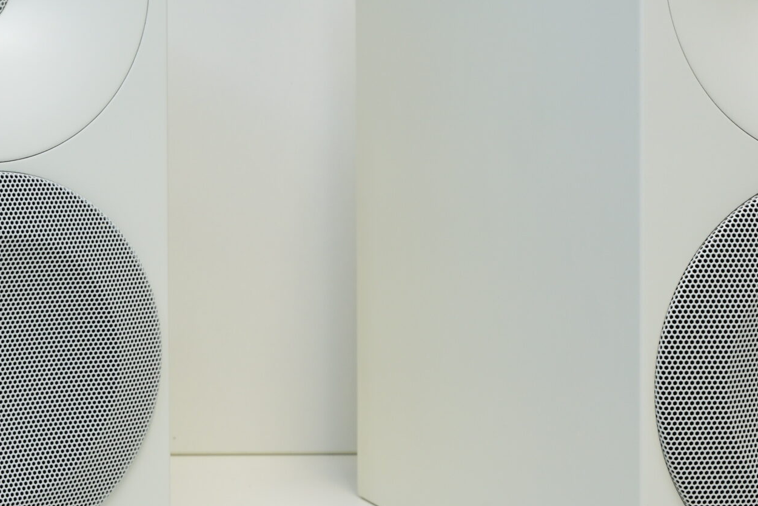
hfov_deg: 23.6
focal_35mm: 86
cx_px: 304
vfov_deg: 15.9
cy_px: 167
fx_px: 1811
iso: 250
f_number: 11
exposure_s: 1/15
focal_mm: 42
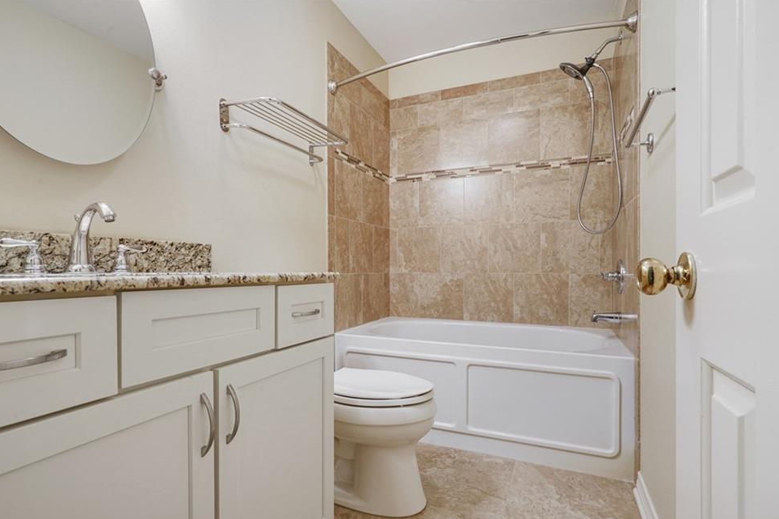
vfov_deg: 70.4
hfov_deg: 93.3
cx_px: 385
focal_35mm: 17
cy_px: 272
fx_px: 368
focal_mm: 16
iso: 800
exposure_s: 1/2.5
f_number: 11
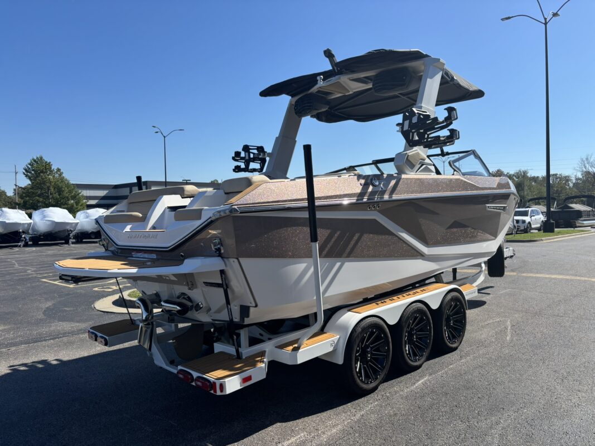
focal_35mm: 26
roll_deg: +1.3
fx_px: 447
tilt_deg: -3.6
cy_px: 223
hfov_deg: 67.3
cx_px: 298
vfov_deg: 53.1
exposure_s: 1/3788
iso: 50
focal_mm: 5.96
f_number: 1.6
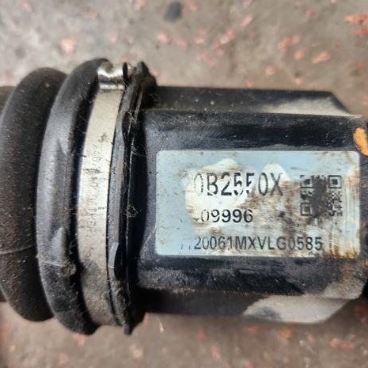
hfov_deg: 57.3
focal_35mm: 28
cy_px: 188
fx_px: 337
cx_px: 179
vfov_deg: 57.3
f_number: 1.8
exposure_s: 1/120
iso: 125
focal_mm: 5.4
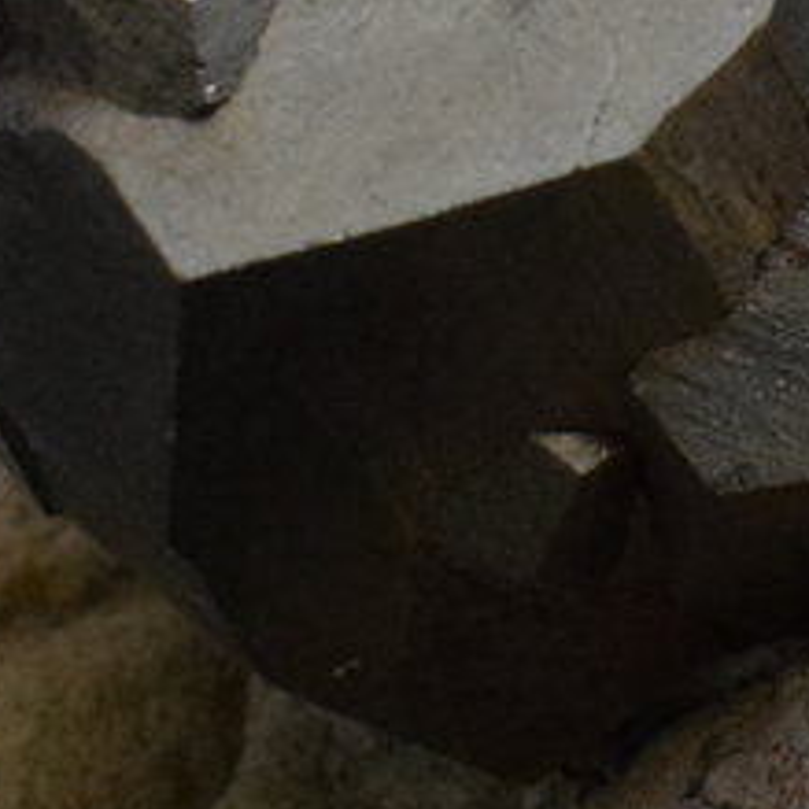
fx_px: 7403
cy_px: 249
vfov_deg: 6.3
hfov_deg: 6.2
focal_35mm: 280
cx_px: 1245
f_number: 11
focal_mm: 30
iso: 3200
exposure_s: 1/500
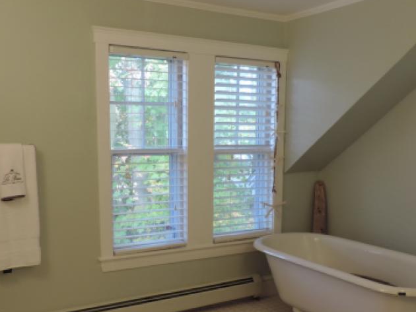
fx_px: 469
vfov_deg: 36.6
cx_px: 205
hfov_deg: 47.8
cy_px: 198
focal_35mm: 39
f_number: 3
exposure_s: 1/30
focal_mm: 4.3
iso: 140
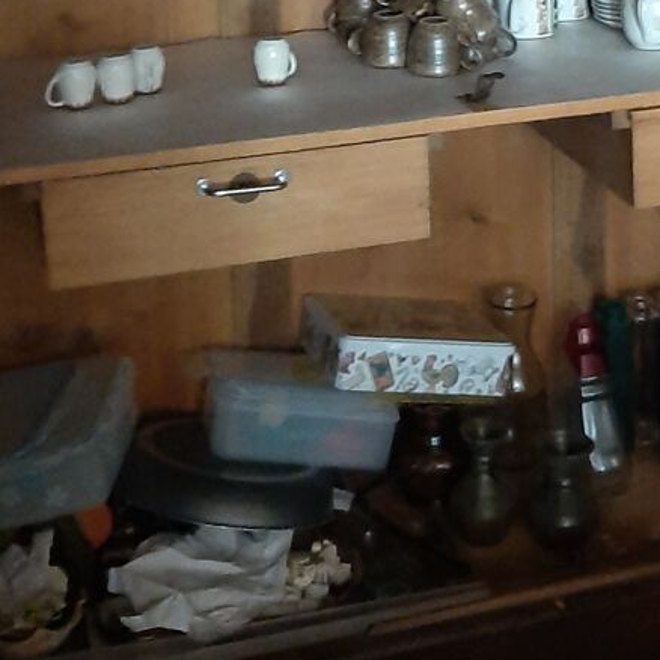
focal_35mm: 70
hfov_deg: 24.5
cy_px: -26
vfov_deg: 23.4
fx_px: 1510
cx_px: 464
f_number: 1.7
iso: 1000
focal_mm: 3.93
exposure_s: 1/10
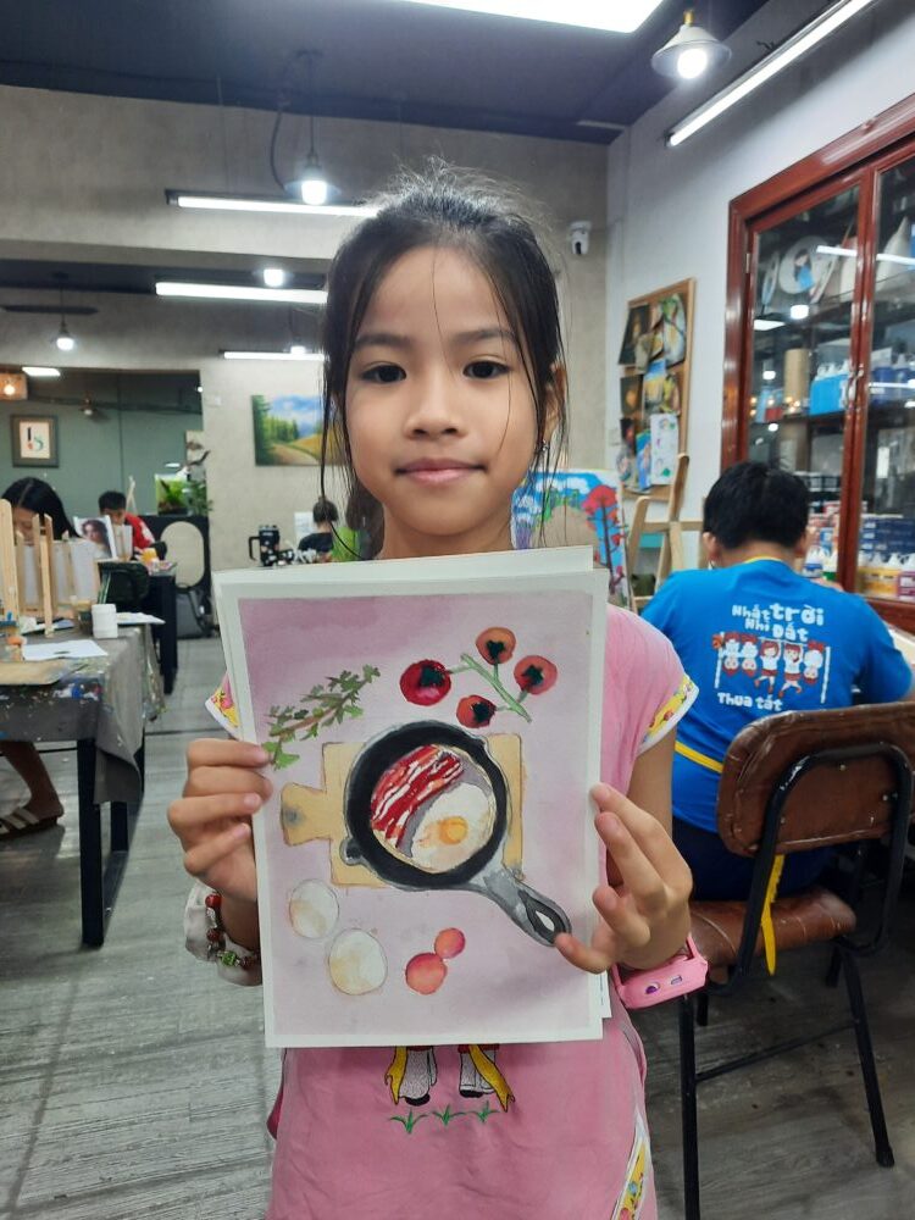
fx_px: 881
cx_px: 458
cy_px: 610
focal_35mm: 25
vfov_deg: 69.4
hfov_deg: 54.9
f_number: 2
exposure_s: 1/60
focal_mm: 4.6
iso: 125
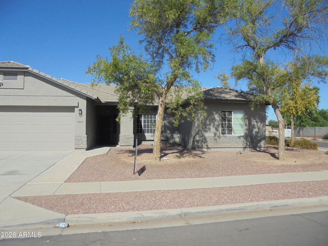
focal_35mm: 26
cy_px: 123
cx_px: 164
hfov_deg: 67.3
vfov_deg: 53.1
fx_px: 246
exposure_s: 1/125
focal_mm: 4.6
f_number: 11.5
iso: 100
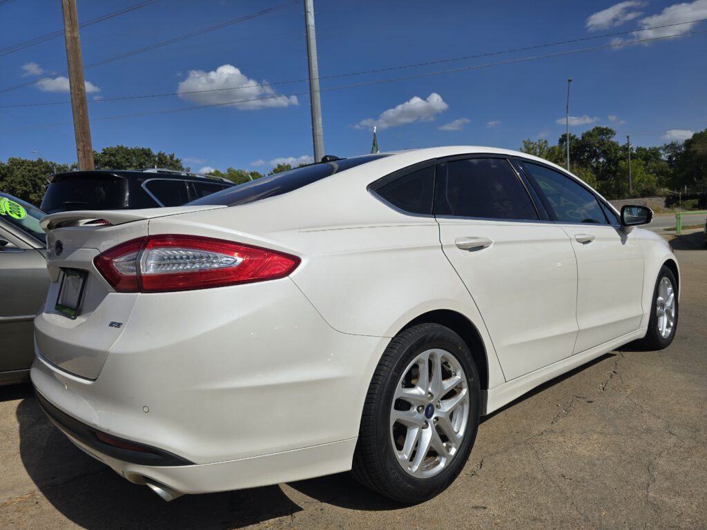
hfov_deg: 73.9
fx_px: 470
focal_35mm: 23
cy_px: 265
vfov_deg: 58.9
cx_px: 354
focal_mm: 6.3
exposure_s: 1/2175
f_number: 1.7
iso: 12
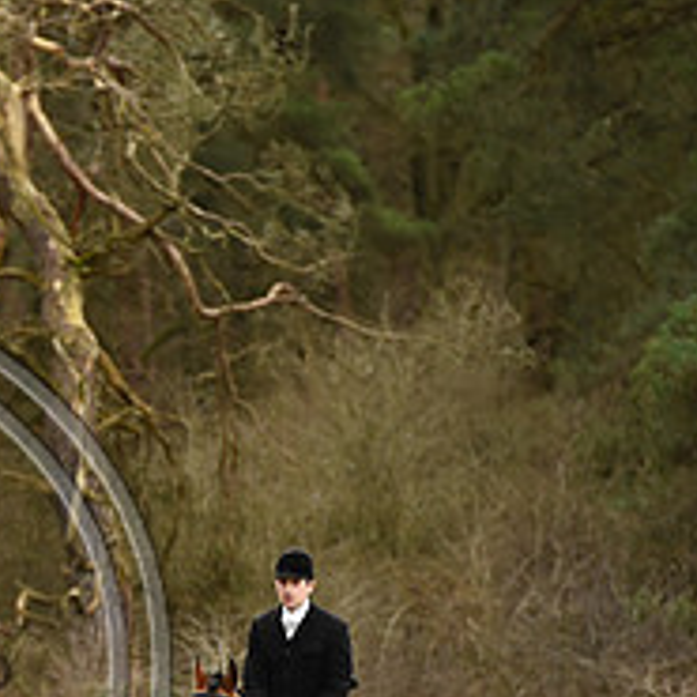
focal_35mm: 533
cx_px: -260
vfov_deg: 3.3
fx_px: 12142
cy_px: 618
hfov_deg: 3.3
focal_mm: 200
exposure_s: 1/1250
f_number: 4.5
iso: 720
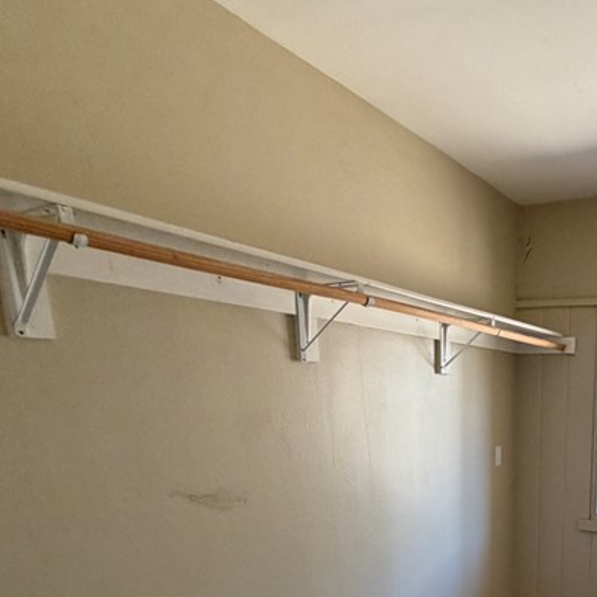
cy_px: 553
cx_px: 519
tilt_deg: -14.4
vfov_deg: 45.6
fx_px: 624
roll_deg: -0.7
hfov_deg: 46.9
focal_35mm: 32
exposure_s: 1/60
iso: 200
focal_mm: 2.22
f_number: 2.2
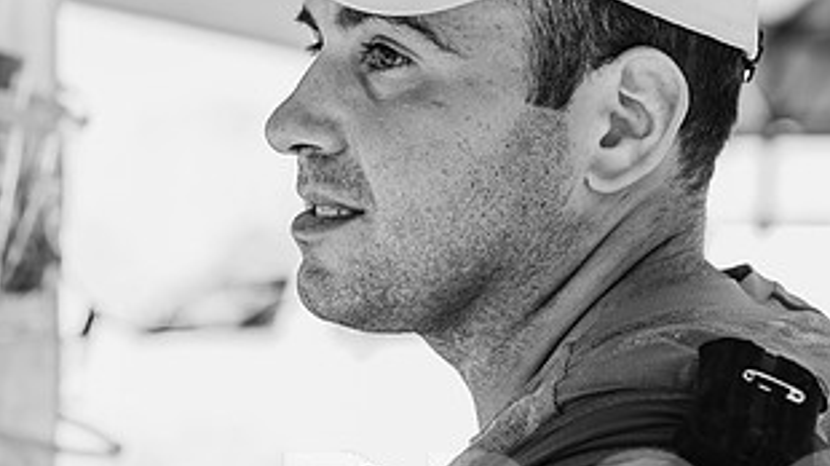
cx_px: 560
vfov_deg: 10.7
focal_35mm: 113
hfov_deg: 18.9
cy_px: 263
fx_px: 2486
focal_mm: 50
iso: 100
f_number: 2.2
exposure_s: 1/250
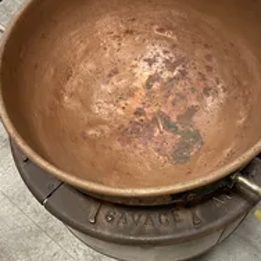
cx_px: 143
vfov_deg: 34.6
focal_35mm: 49
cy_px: 117
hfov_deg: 34.7
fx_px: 418
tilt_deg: -56.3
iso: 400
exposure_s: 1/60
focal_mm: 4.2
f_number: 1.6
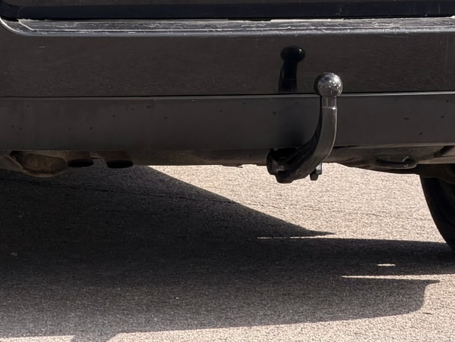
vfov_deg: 4.9
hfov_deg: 6.5
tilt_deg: -2.4
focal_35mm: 305
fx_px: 4011
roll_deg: -0.9
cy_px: -95
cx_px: 88
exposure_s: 1/486
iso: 50
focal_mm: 16.89
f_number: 2.8
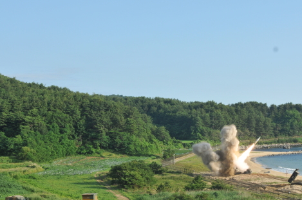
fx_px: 609
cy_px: 135
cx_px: 168
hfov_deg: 27.8
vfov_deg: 18.6
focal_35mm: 73
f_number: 10
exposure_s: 1/200
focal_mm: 35
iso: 200
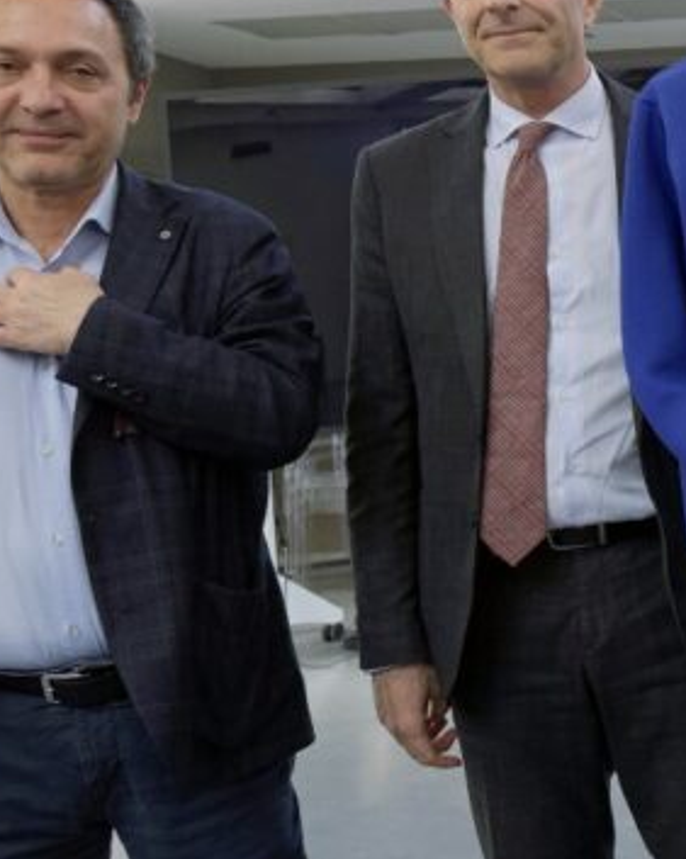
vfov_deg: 27.9
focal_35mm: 68
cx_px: 1051
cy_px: 353
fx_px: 1727
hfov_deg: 19.4
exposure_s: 1/100
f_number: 1.78
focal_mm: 6.86
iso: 125
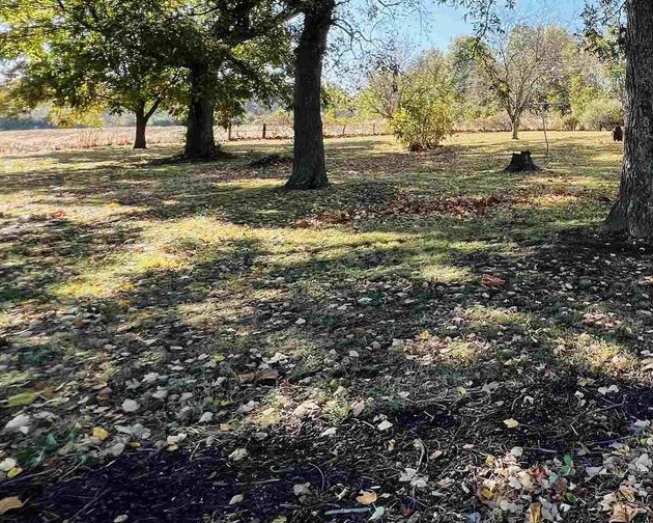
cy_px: 84
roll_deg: +1.1
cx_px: 644
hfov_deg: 49.9
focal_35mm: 29
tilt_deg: +3.5
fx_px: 560
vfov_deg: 46.6
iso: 32
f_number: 1.8
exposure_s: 1/528
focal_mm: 1.57
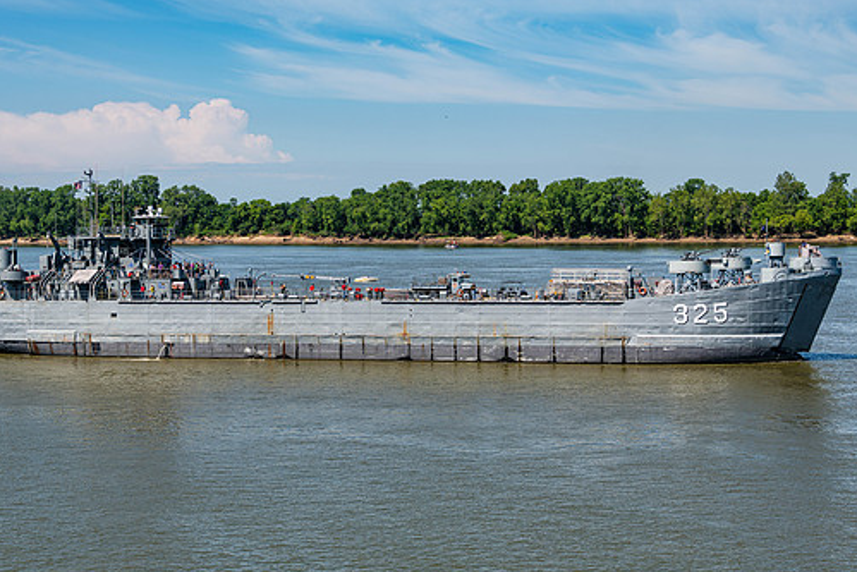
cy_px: 301
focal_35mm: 72
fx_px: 1714
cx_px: 400
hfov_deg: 28.1
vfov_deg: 18.9
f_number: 8
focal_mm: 62
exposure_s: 1/250
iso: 64
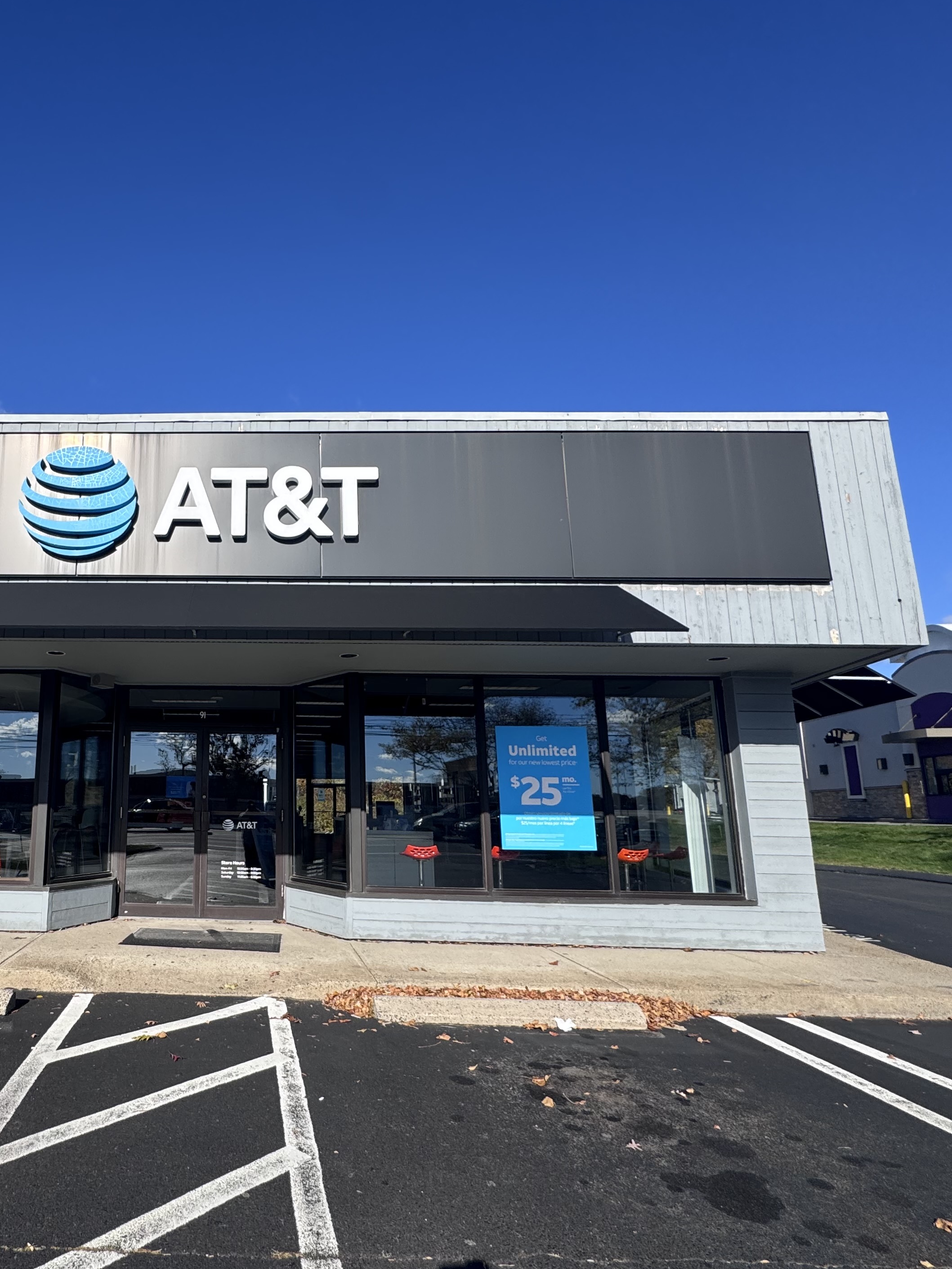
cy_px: 674
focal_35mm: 20
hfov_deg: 61.5
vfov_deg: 81.6
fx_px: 733
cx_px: 216
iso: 50
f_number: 2.2
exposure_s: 1/1976
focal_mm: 2.22
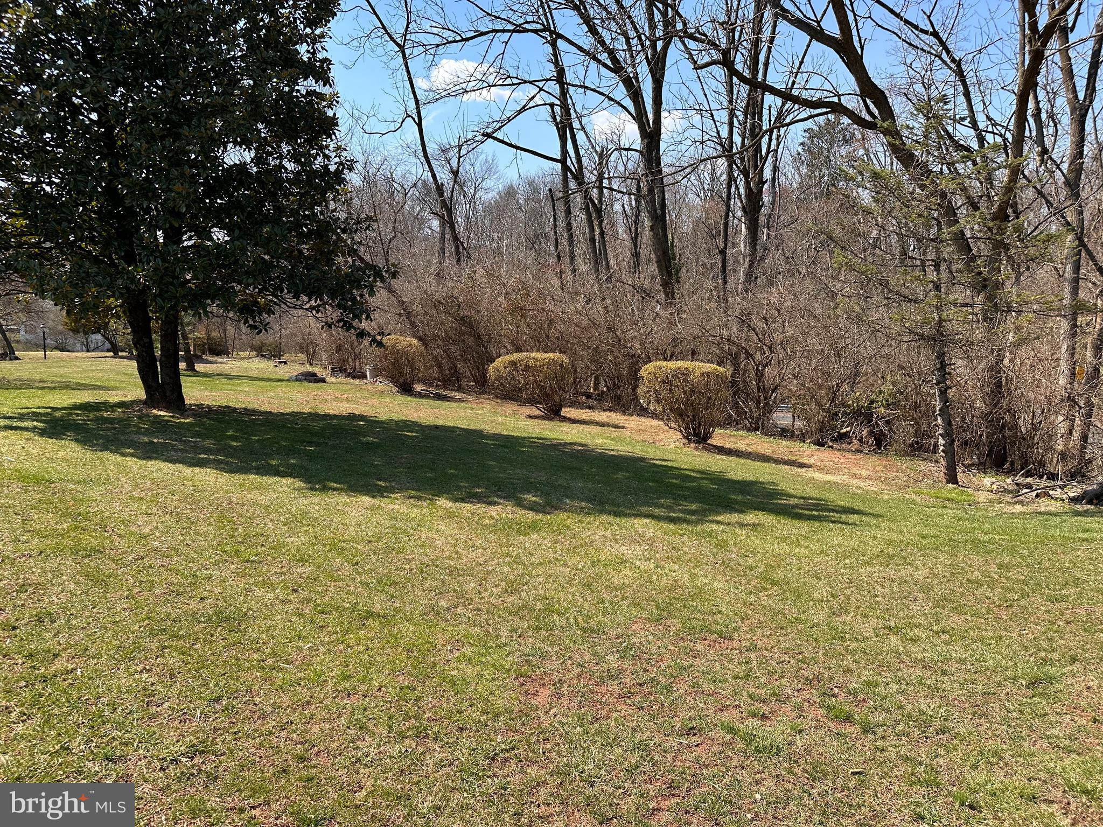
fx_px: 765
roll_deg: -1.0
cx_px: 552
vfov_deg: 56.8
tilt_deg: -9.5
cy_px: 414
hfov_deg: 71.6
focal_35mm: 24
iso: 80
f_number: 1.78
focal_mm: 6.86
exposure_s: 1/2252
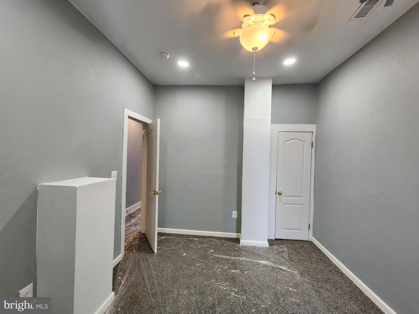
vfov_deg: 89.9
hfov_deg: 106.2
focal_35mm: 13
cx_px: 210
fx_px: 157
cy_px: 157
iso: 200
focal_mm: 2.2
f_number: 2.2
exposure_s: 1/60
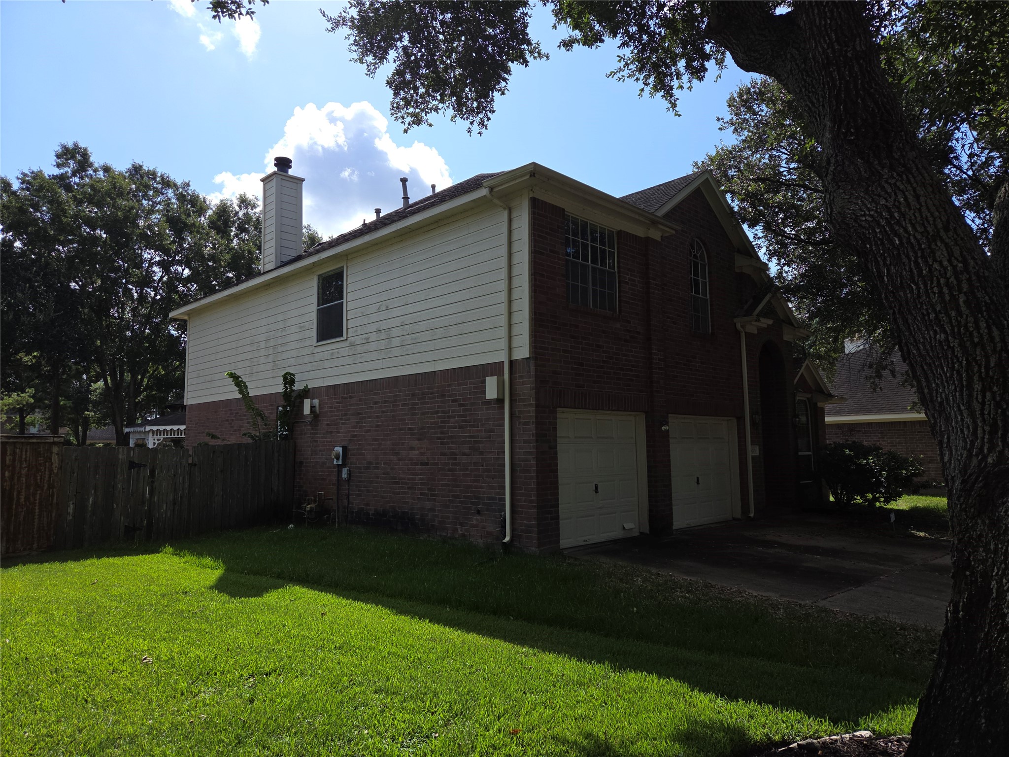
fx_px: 670
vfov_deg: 58.9
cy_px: 378
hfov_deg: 73.9
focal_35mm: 23
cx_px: 504
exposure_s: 1/1978
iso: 25
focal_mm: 5.4
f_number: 1.8
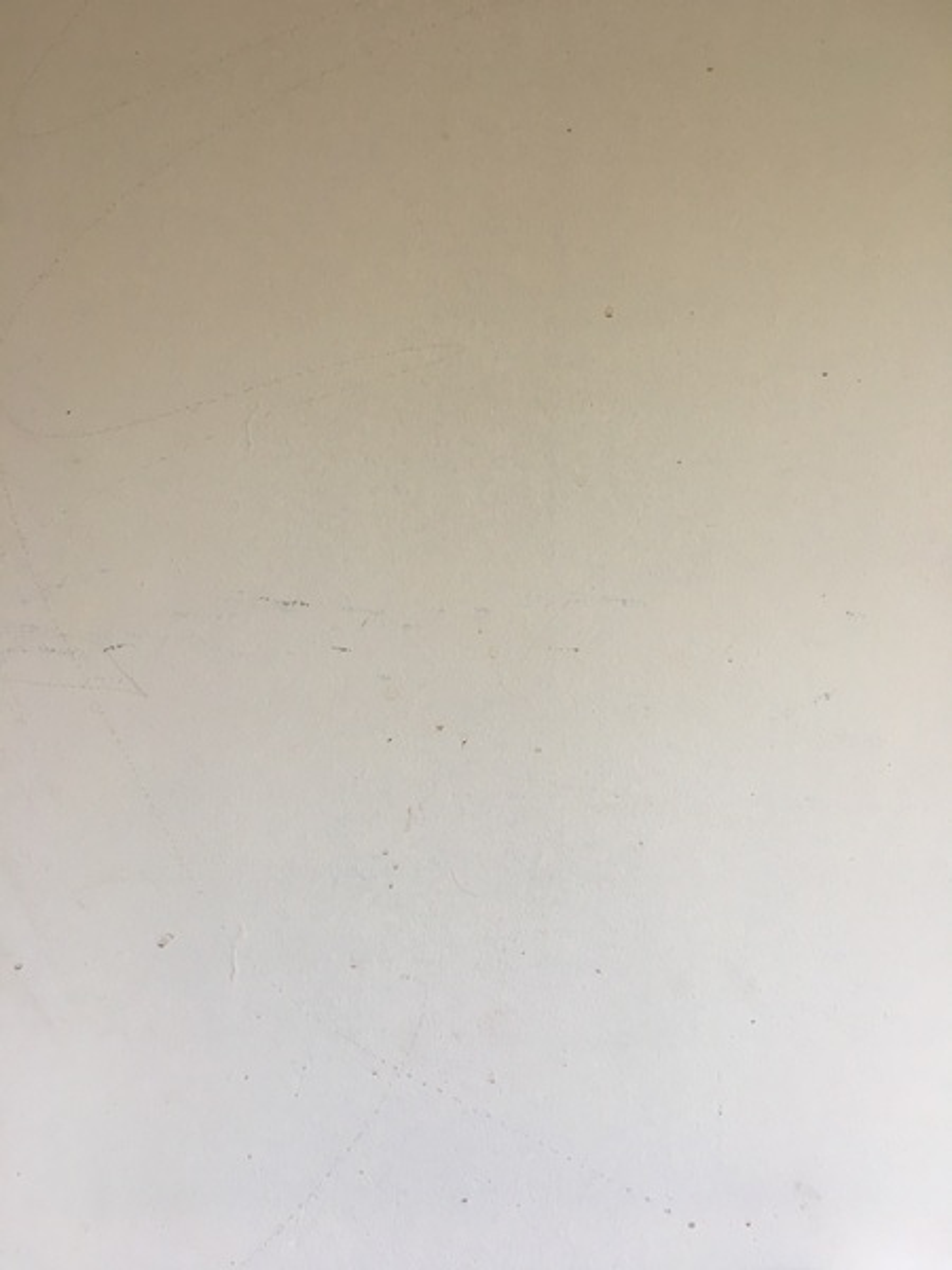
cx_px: 476
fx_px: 1063
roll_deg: +0.6
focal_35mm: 29
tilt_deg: -4.2
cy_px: 635
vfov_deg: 61.7
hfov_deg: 48.2
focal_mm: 4.15
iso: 64
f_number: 2.2
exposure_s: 1/33
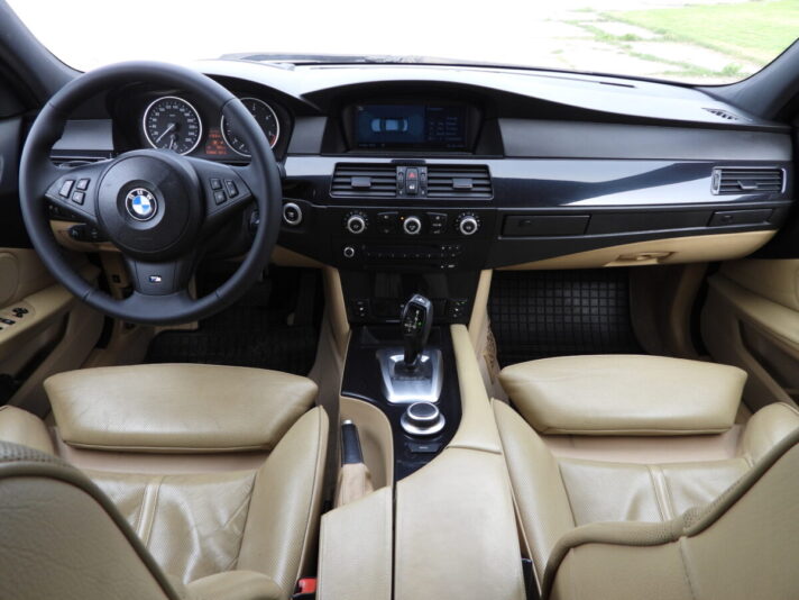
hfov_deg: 71.6
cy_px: 300
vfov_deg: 56.8
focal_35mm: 24
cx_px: 400
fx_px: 554
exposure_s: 1/125
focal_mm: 4.3
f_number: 2.8
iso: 100
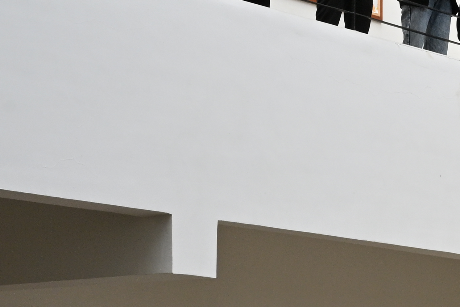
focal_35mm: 142
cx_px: 810
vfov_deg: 9.3
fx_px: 1814
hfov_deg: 13.1
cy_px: 488
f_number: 11
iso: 640
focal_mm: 35
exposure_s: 1/60
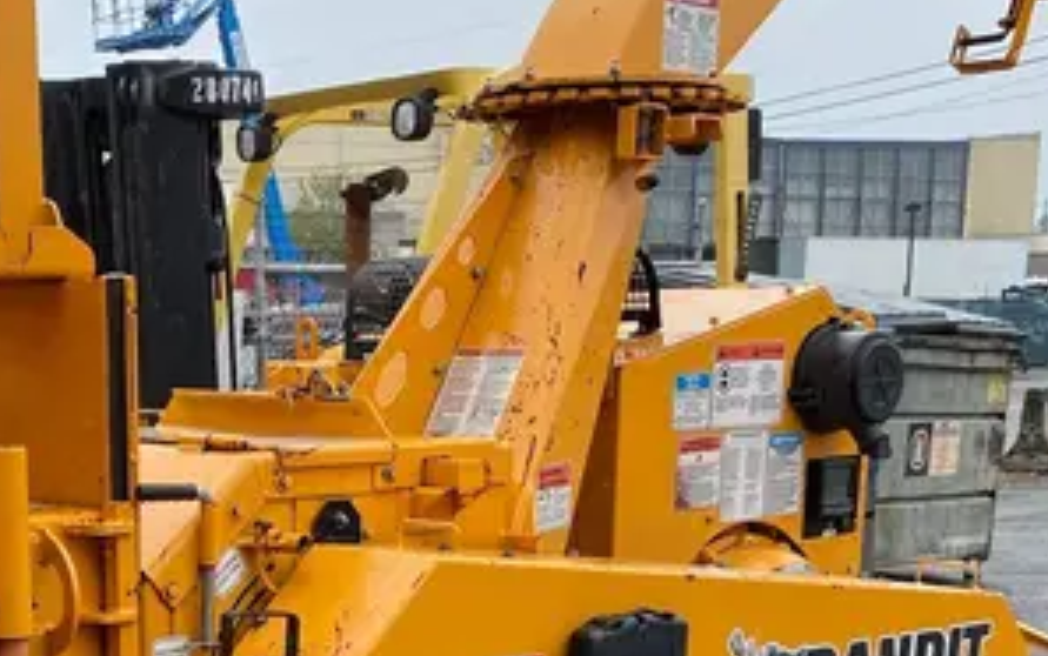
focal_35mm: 68
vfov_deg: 17.7
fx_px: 1943
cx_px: 222
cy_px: 891
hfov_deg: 29.5
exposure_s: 1/613
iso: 32
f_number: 1.8
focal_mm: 4.25
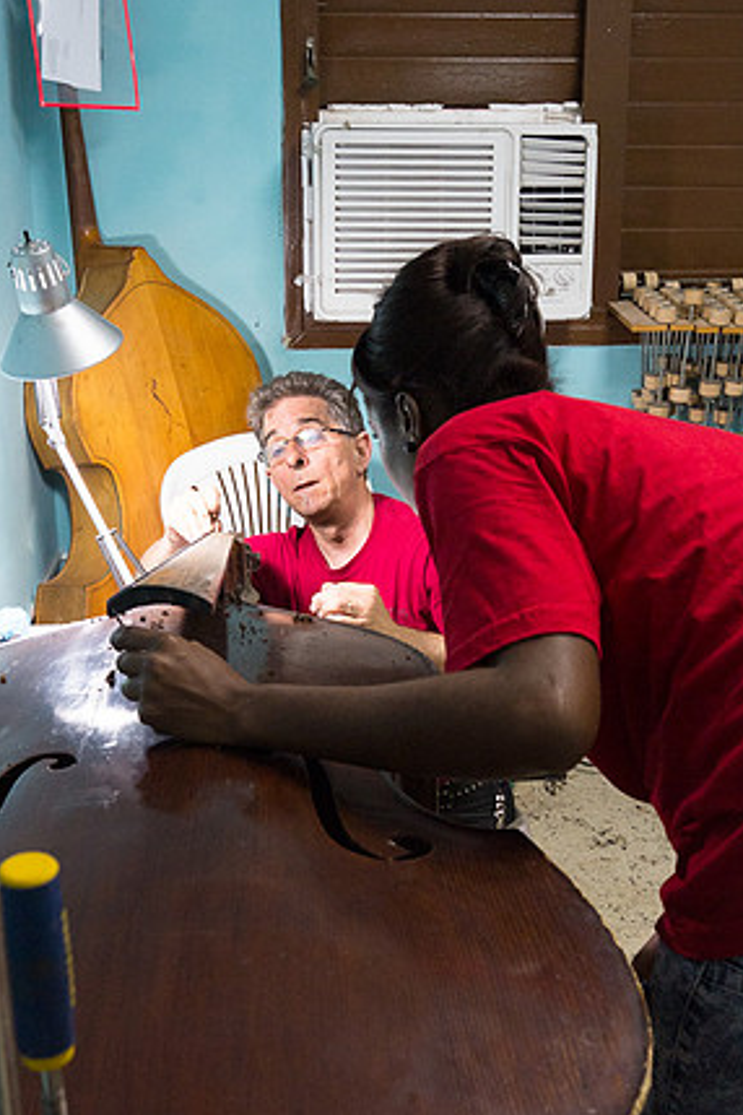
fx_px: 1331
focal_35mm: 43
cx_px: 387
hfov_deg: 31.2
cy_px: 541
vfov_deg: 45.4
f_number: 7.1
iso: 6400
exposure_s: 1/60
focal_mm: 27
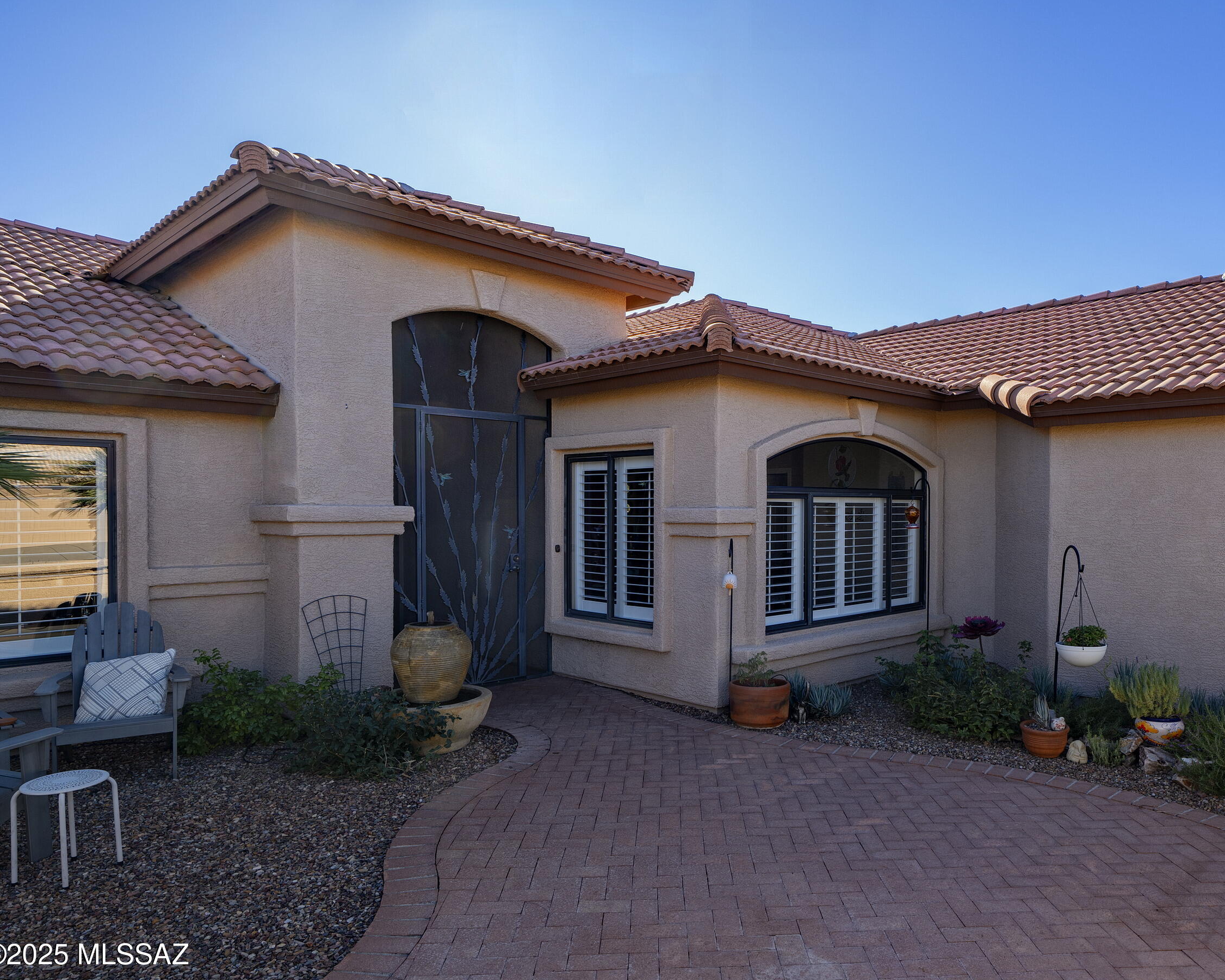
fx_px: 761
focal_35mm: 21
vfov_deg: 65.5
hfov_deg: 76.6
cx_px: 744
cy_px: 493
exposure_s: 1/40
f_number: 11
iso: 100
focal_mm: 18
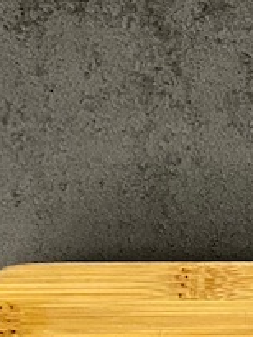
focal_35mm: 181
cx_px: 639
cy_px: 751
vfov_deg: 9.9
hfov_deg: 7.6
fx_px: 1762
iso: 64
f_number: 1.8
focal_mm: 3
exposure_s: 1/78
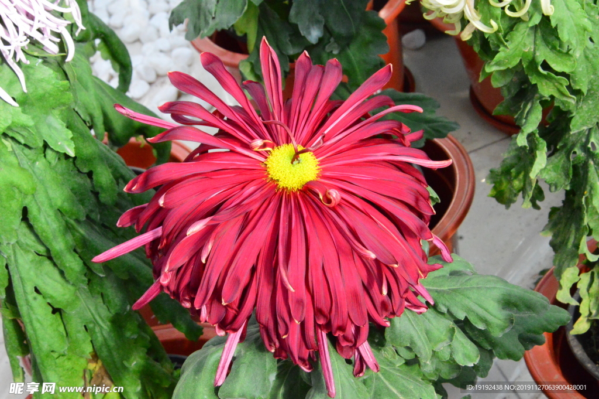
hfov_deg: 20.9
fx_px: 1621
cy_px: 200
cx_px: 300
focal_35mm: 98
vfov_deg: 14.0
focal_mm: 65
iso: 6400
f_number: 22
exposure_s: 1/250
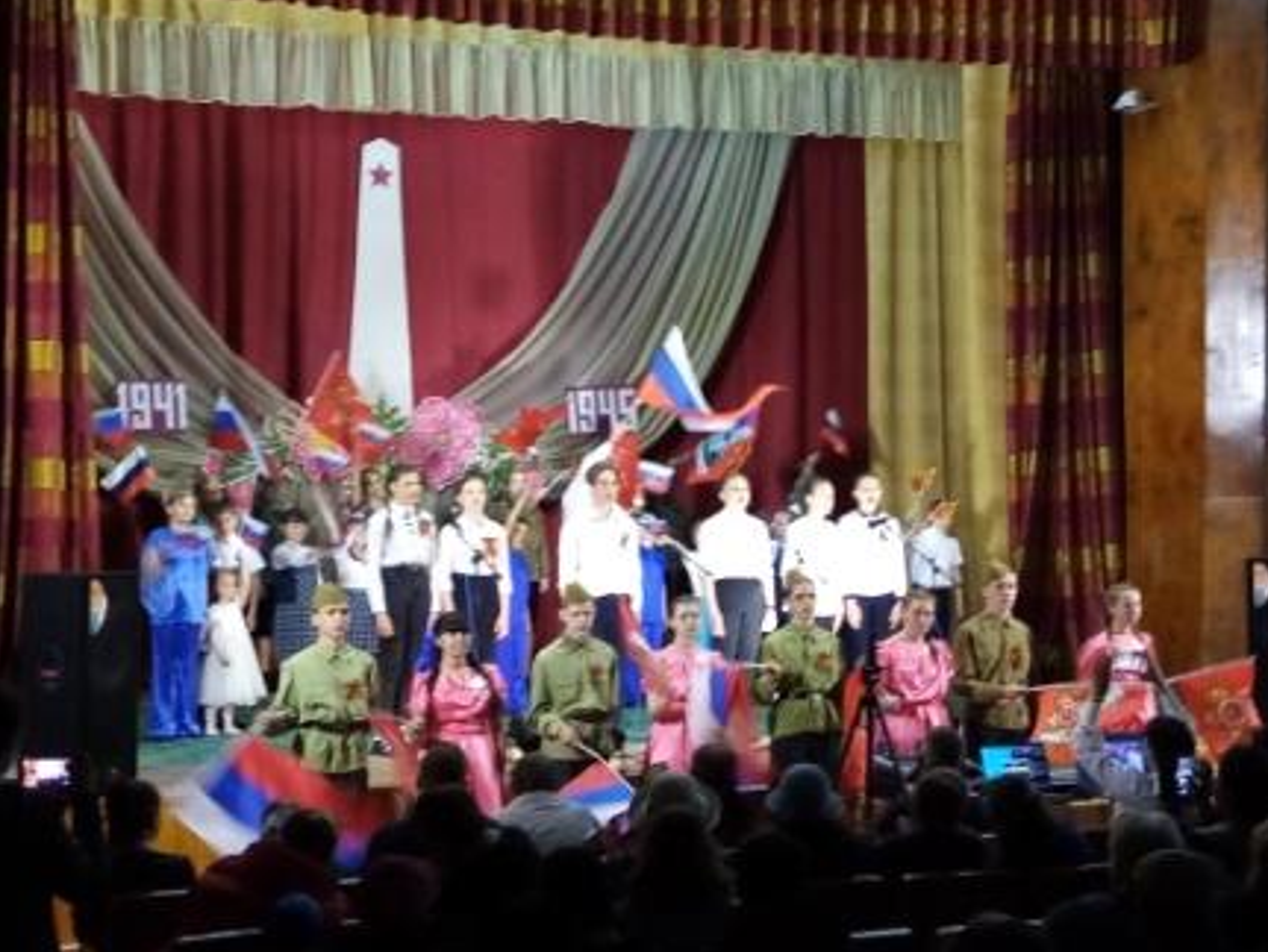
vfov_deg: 51.4
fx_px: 990
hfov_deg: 65.3
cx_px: 630
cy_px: 467
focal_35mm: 27
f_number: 1.8
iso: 400
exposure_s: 1/25
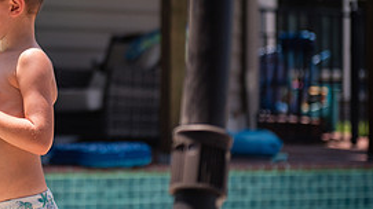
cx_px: 11
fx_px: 1552
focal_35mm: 157
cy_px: 35
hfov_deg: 13.5
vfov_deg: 7.7
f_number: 2.8
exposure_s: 1/4000
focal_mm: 70
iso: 160
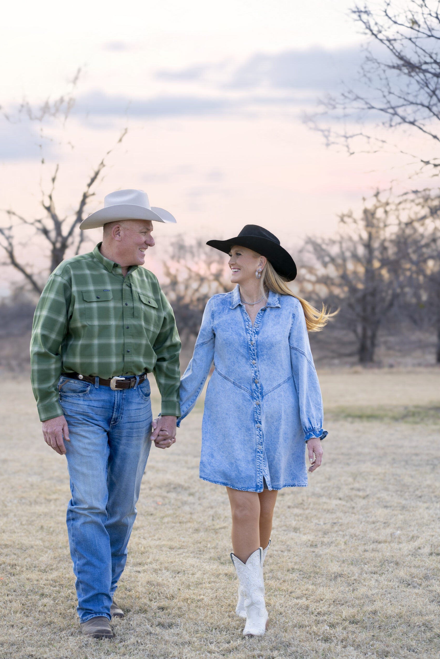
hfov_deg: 15.9
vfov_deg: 23.6
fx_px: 1576
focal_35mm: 86
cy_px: 328
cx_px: 220
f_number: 4.5
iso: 250
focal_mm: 85
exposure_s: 1/160
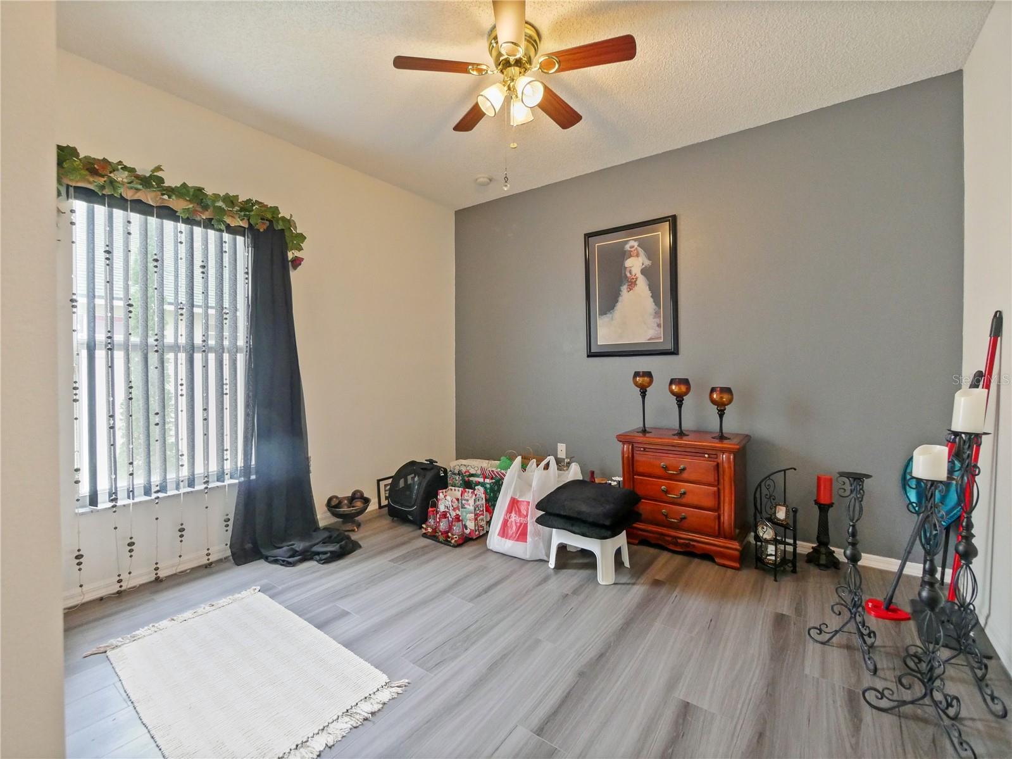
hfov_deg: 102.1
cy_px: 380
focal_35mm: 14
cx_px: 506
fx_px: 409
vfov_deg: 85.7
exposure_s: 1/40
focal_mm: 7
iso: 3200
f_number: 4
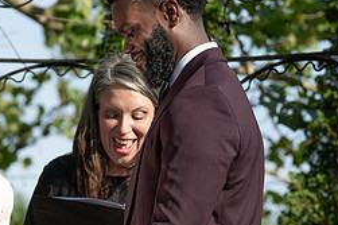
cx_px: 76
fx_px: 3931
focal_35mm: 419
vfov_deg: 3.3
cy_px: 155
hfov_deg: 4.9
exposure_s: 1/200
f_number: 5.6
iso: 50
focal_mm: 170
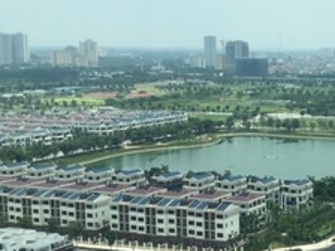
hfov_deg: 22.0
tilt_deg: -7.8
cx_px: 392
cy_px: 182
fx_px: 803
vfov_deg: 17.7
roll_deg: -1.1
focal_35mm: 83
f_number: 2.2
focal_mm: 4.15
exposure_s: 1/818
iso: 25
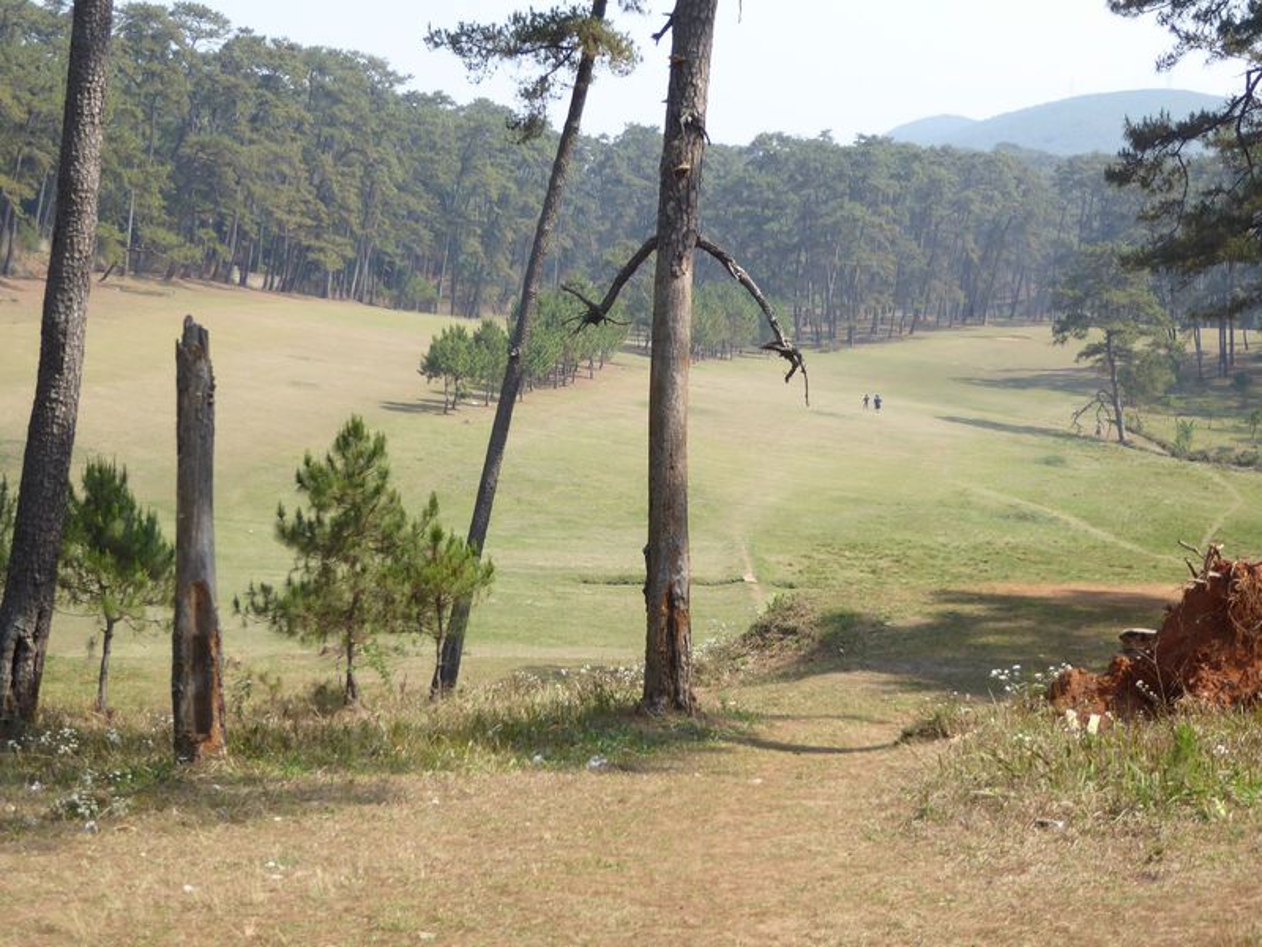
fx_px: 2516
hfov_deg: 28.2
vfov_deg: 21.3
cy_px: 474
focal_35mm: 69
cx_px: 631
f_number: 4.4
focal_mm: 11.7
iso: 80
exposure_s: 1/200
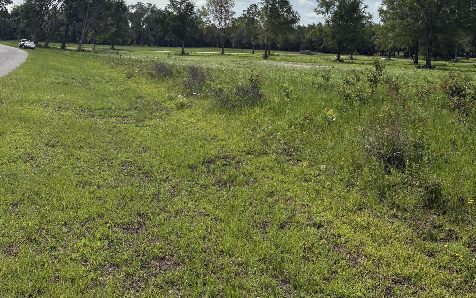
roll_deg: -3.0
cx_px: 238
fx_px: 480
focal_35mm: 37
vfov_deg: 32.8
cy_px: 34
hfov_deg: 52.8
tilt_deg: +1.6
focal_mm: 5.96
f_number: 1.6
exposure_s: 1/10101
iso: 40
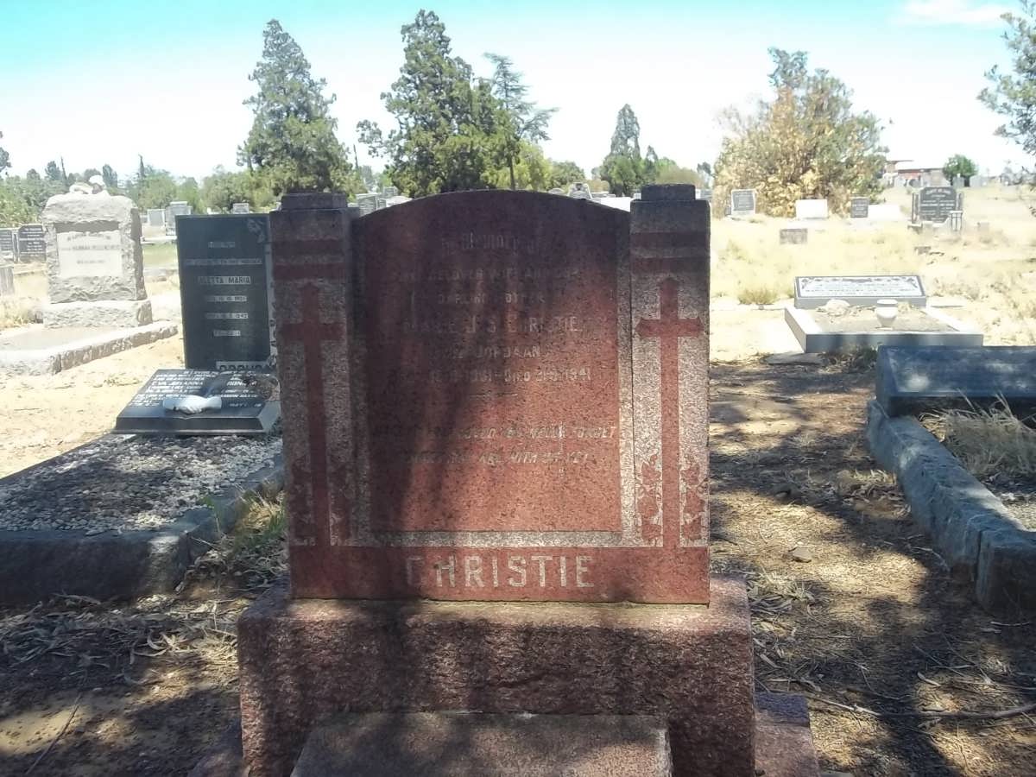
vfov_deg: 36.0
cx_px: 518
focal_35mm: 40
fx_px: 1197
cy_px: 388
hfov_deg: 46.8
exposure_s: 1/400
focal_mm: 7.1
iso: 80
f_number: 3.2
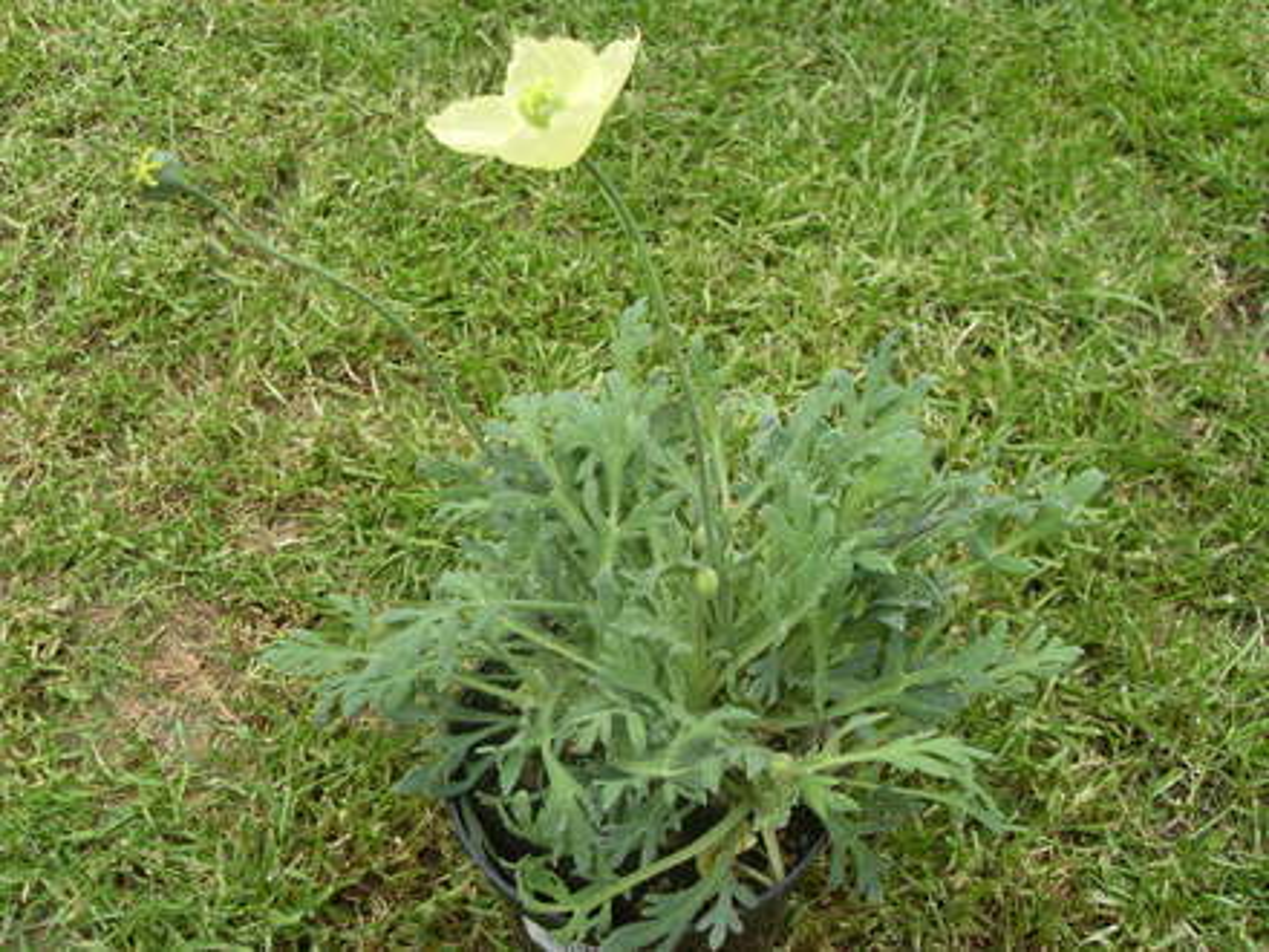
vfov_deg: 40.7
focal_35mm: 35
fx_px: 1283
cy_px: 476
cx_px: 634
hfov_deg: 52.6
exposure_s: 1/180
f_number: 2.8
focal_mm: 6.3
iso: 80
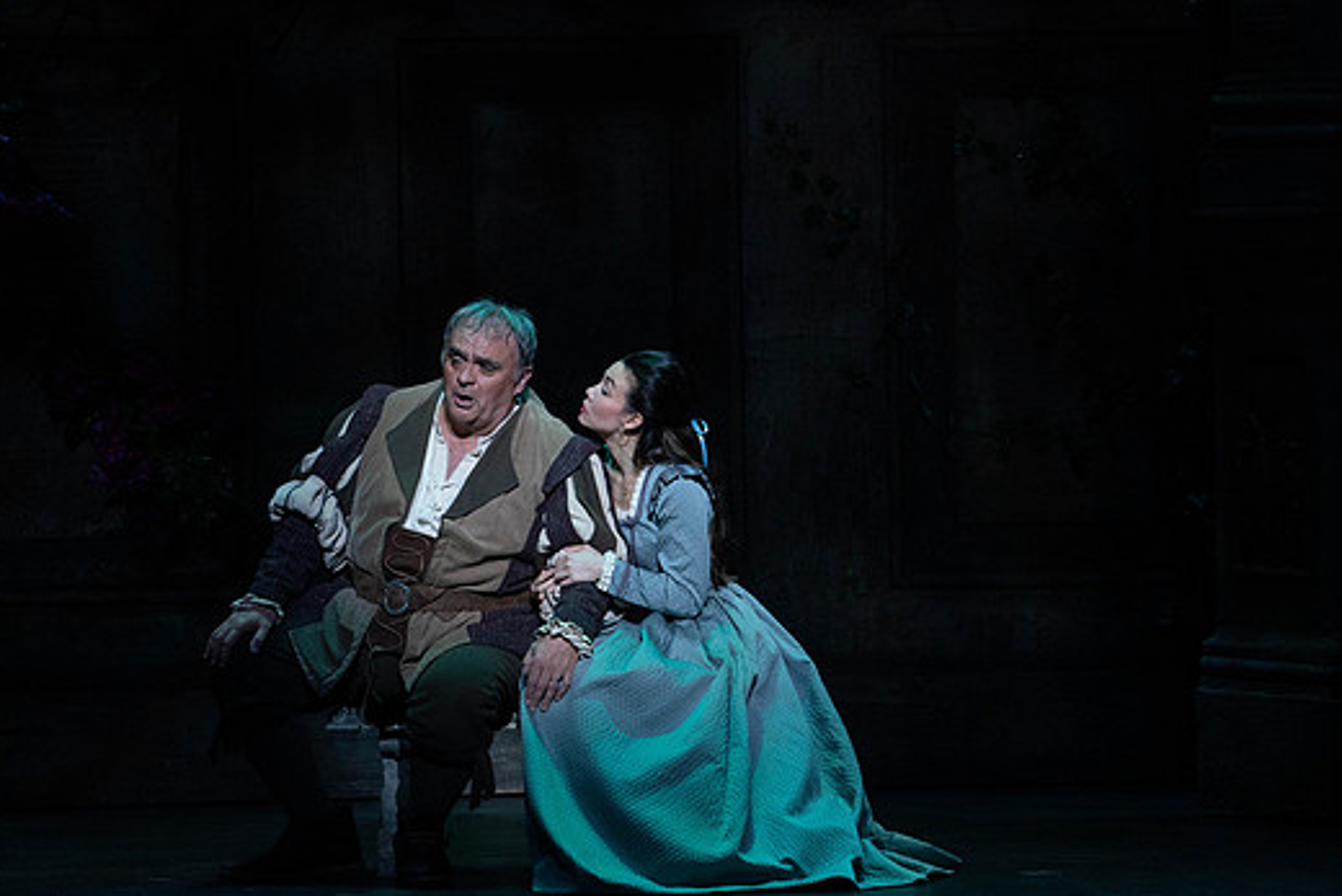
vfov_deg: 5.3
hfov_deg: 7.9
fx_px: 9657
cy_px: 394
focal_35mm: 259
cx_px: 832
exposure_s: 1/200
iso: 5000
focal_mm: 200
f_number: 6.3
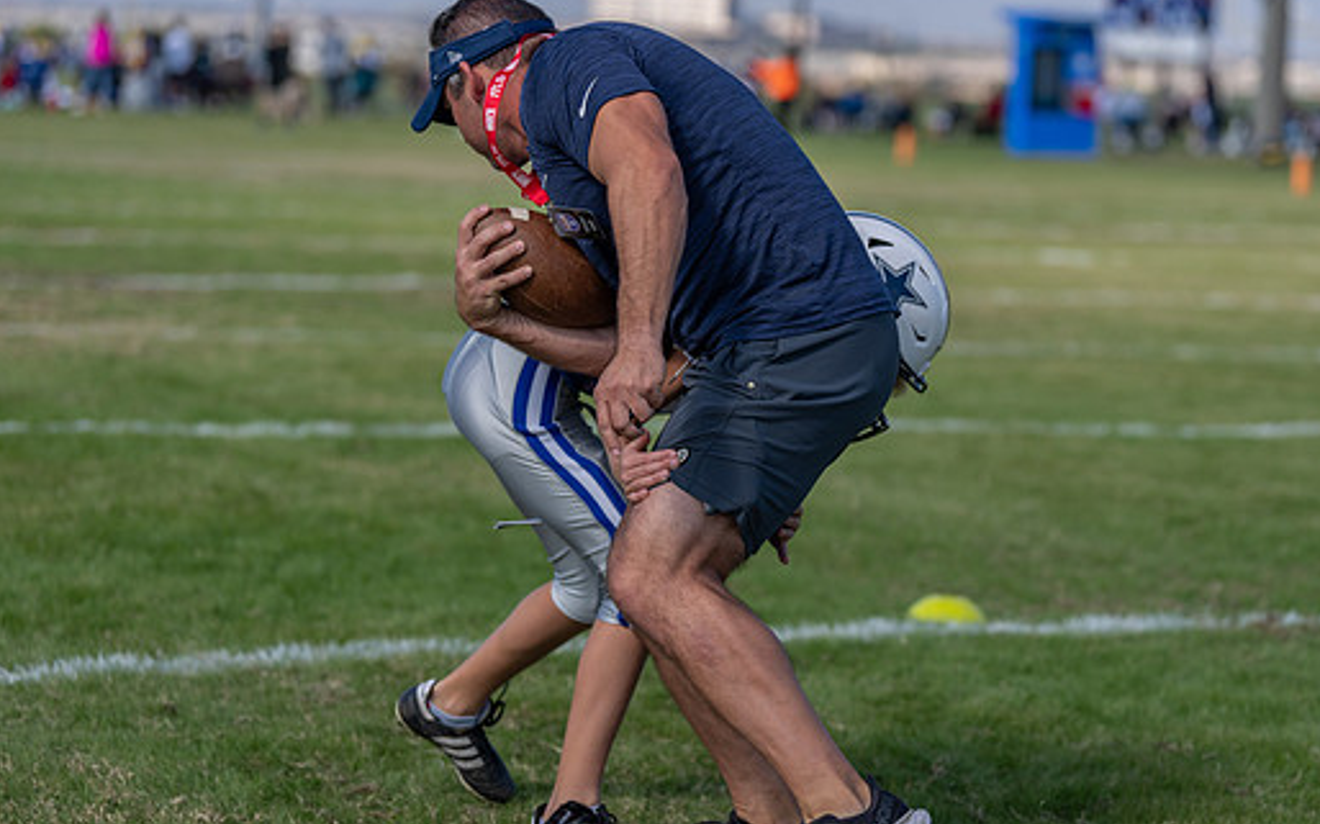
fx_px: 4388
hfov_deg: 17.1
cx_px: 737
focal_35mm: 122
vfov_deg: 10.7
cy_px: 376
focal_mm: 106
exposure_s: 1/2000
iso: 100
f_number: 2.8
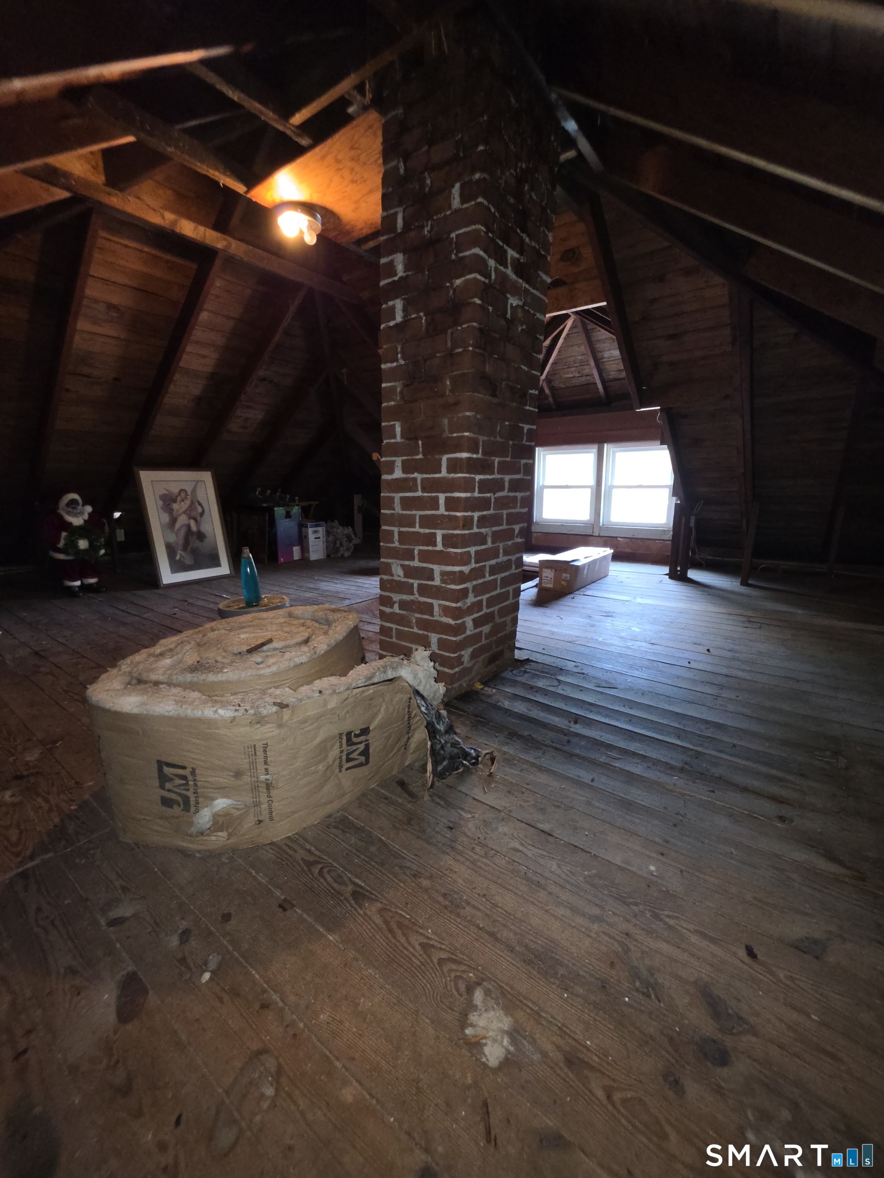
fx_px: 443
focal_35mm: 13
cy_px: 589
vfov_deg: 106.2
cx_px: 442
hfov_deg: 89.9
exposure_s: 1/37.1
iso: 200
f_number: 1.9
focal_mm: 2.2
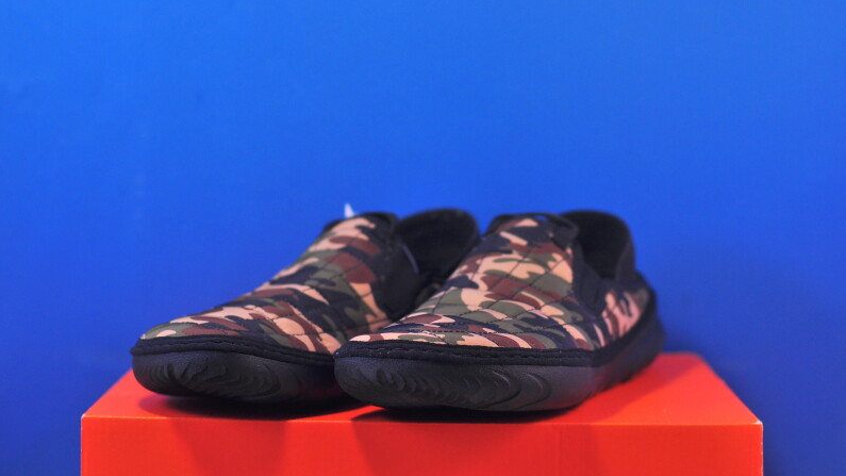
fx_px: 1772
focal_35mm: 79
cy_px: 195
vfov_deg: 15.3
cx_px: 425
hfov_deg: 26.9
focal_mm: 50
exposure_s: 1/320
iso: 250
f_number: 2.5
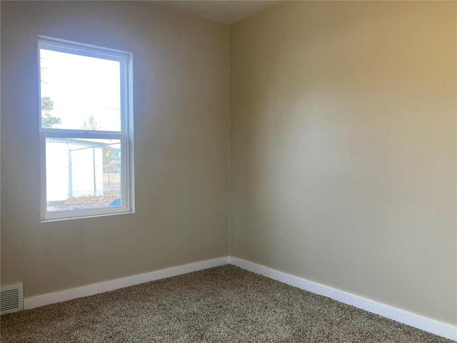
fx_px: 370
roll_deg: +0.4
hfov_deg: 63.4
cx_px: 228
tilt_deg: +0.1
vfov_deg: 49.7
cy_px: 172
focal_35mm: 28
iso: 64
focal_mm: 3.99
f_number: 1.8
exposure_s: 1/120
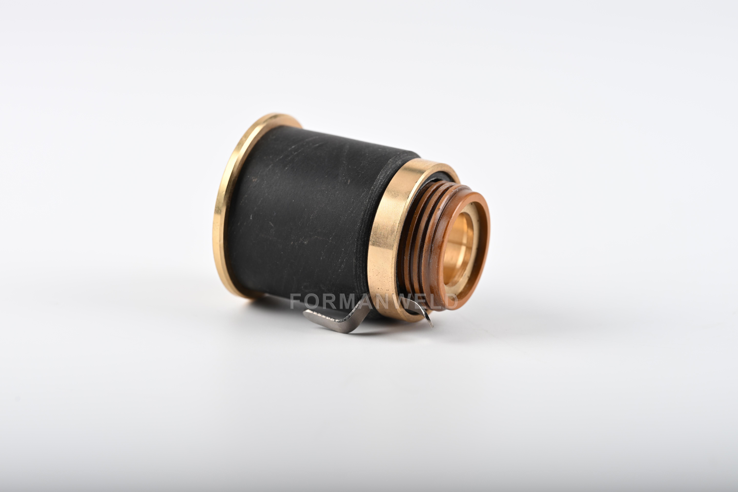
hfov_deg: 19.5
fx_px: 2152
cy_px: 246
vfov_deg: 13.0
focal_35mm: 105
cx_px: 369
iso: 100
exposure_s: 1/200
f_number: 10
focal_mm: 105
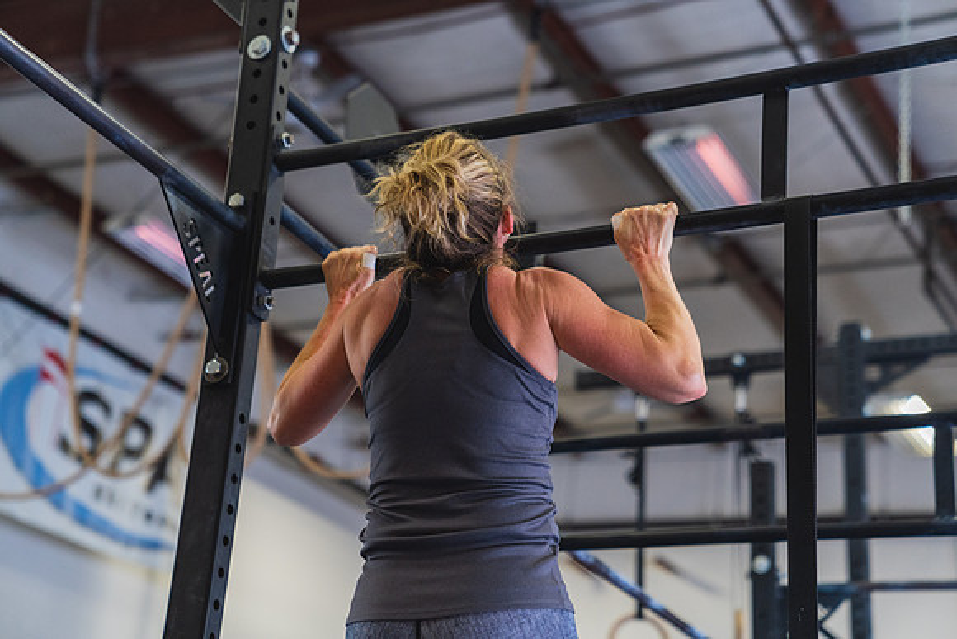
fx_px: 1861
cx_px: 478
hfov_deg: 28.8
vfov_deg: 19.5
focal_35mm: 70
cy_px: 320
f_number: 2.8
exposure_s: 1/125
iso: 2500
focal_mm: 70
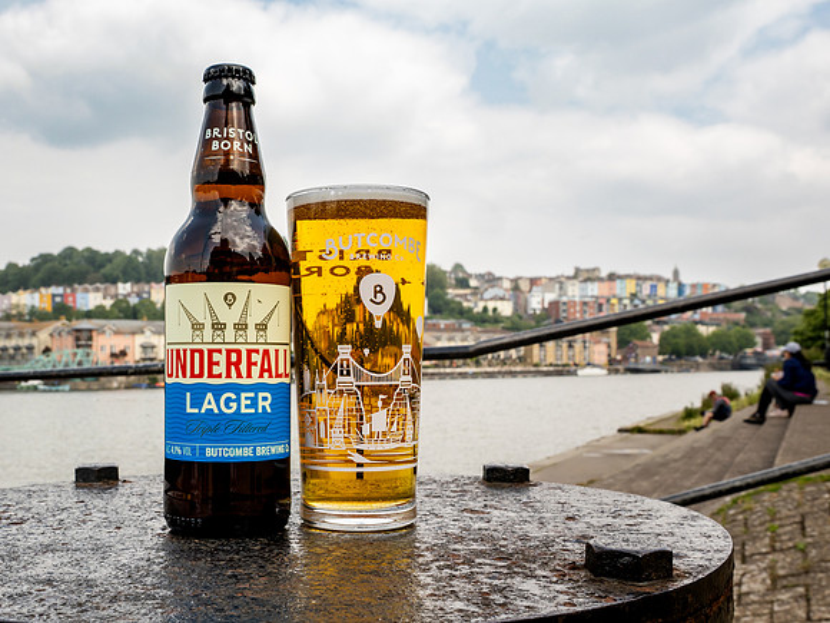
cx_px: 342
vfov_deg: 35.9
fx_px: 958
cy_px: 374
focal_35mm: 40
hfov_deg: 46.6
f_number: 9
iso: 100
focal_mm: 16
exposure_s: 1/160
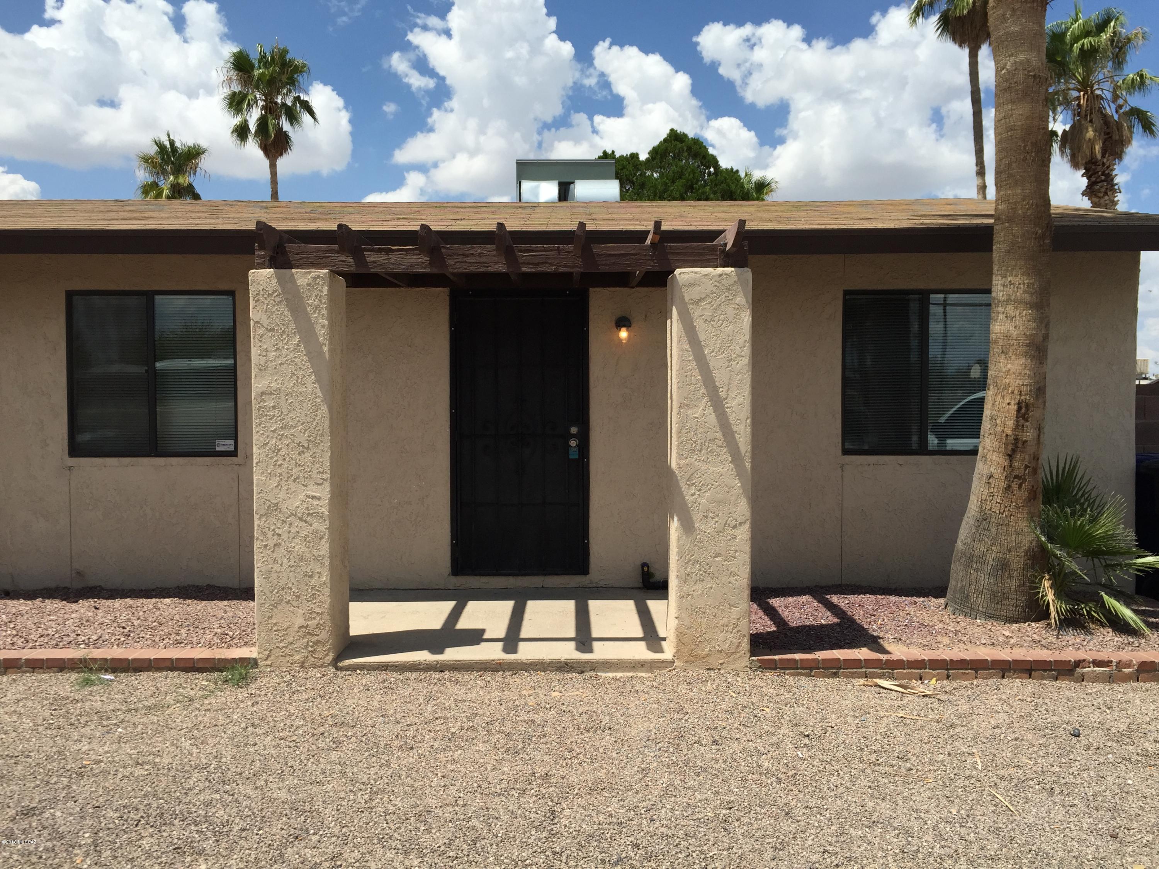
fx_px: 971
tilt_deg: -1.6
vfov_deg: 48.2
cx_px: 580
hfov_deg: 61.7
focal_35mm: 29
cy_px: 434
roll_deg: -0.7
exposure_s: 1/2825
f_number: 2.2
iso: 32
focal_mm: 4.15
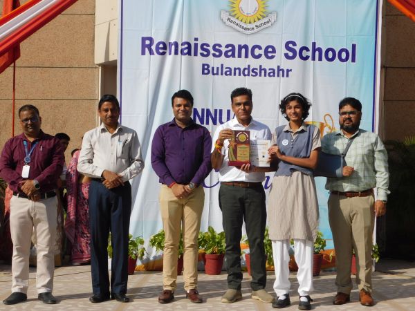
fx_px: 611
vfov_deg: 28.6
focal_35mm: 51
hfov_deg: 37.5
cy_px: 156
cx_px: 208
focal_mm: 9
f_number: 3.8
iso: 125
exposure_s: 1/1500
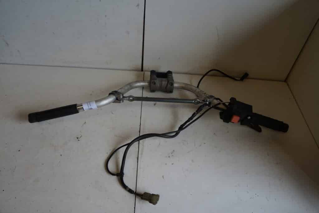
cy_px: 106
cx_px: 160
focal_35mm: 27
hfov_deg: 67.4
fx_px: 239
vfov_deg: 47.9
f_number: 3.5
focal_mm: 18
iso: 100
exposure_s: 1/100
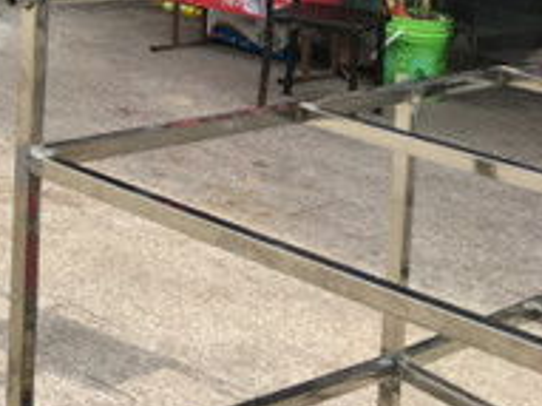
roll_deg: -4.9
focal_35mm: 91
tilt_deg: -4.9
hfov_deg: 18.9
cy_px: -187
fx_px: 1424
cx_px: -281
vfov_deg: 15.1
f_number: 2.2
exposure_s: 1/519
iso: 25
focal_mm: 4.15
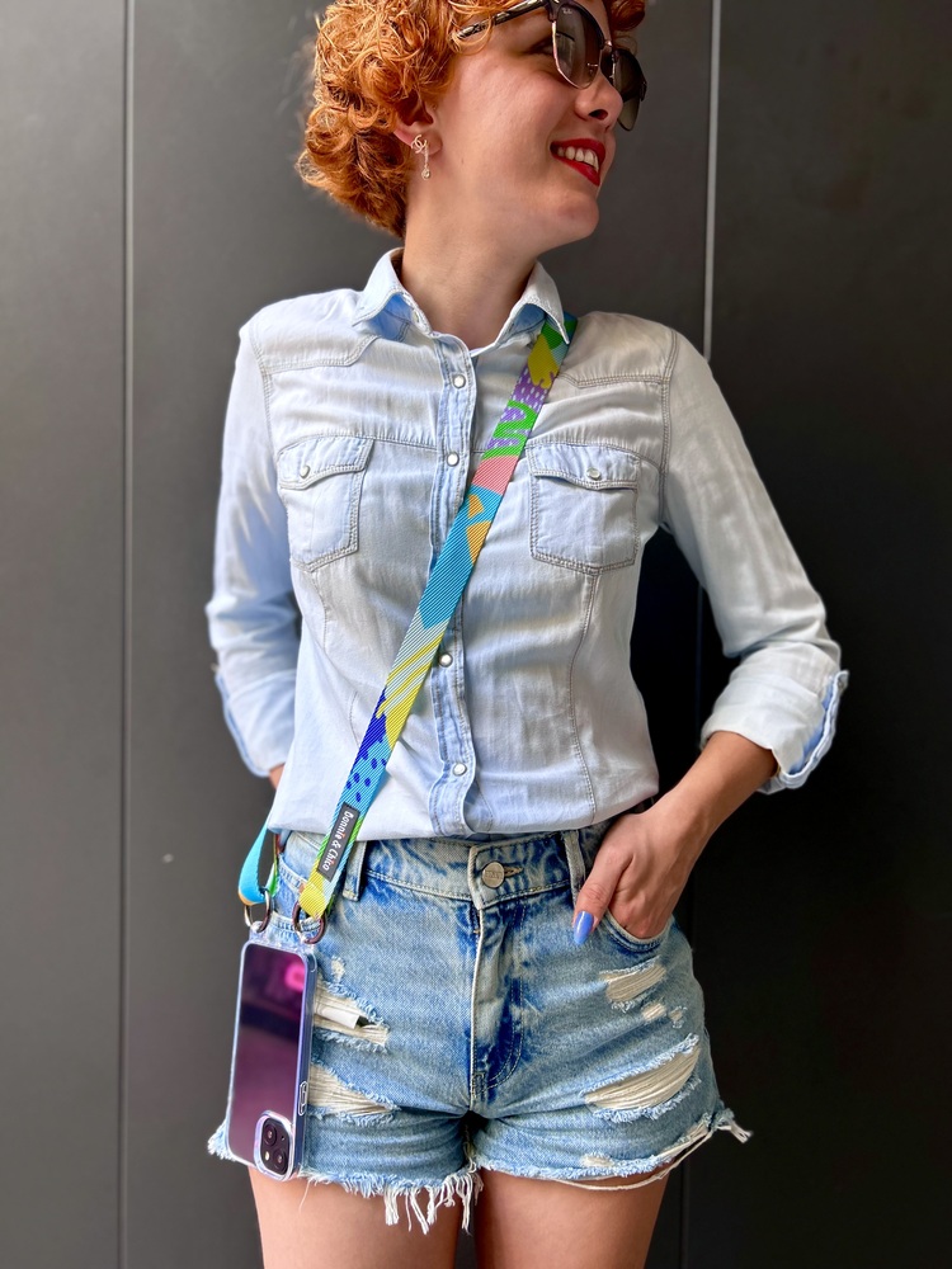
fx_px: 953
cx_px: 476
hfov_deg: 53.1
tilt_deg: -2.3
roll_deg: -1.1
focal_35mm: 26
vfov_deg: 67.3
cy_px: 634
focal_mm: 5.7
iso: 64
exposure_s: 1/100
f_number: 1.5
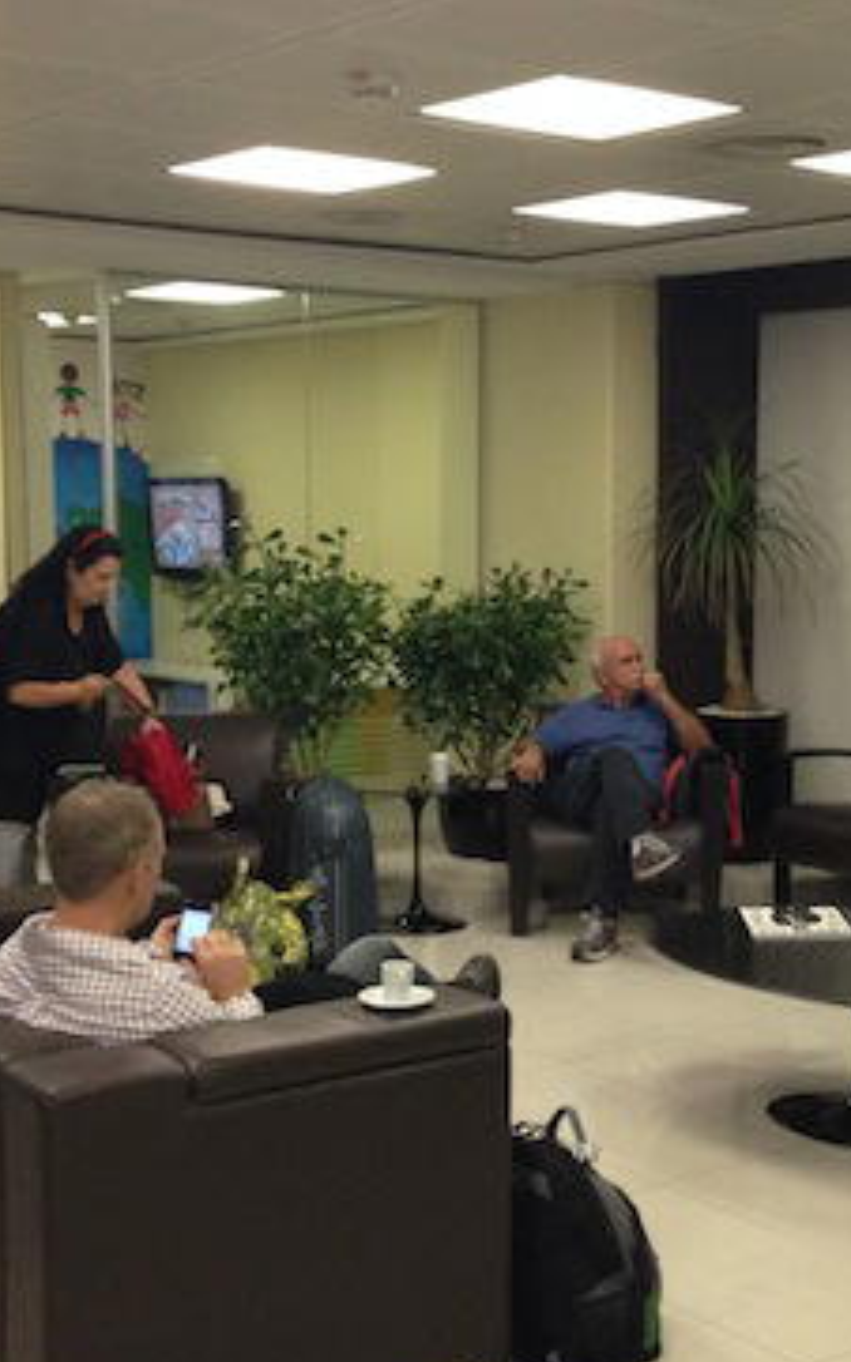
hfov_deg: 23.0
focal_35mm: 56
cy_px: 724
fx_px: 2080
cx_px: 580
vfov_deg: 36.3
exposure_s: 1/20
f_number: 2.4
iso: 250
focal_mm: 4.12
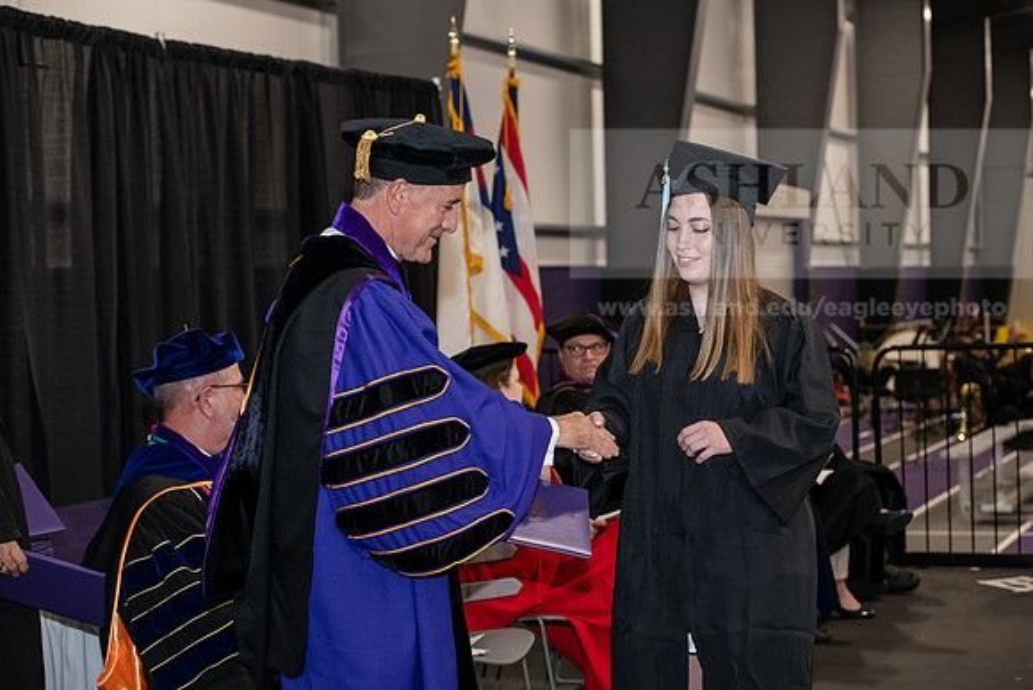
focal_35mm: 70
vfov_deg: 19.5
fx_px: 2009
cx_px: 516
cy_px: 345
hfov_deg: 28.8
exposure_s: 1/200
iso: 2500
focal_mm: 70
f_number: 5
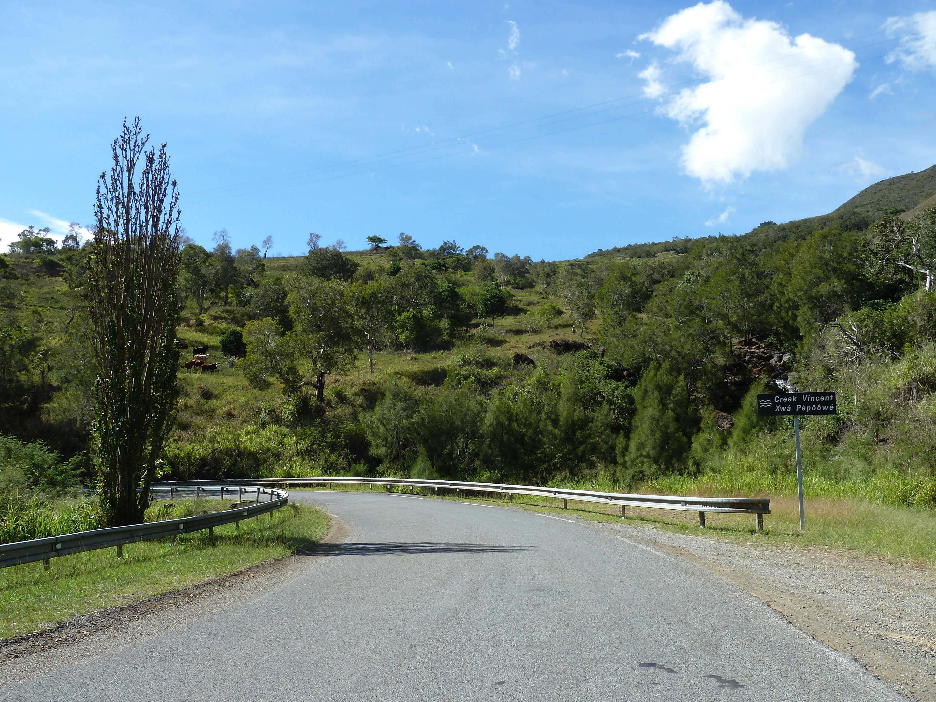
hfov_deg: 69.4
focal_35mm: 25
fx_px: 676
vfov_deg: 54.9
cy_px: 351
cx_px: 468
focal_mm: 4.1
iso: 80
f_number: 4
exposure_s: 1/400
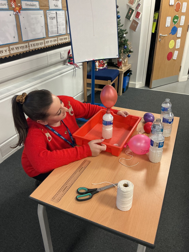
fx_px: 211
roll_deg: +0.4
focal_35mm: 29
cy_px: 126
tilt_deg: -28.5
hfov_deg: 48.2
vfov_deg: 61.7
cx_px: 94
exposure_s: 1/60
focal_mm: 3
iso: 125
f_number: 1.8
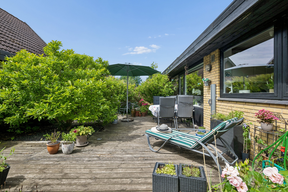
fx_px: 136
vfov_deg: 70.4
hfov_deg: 93.3
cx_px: 144
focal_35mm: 17
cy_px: 96
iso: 160
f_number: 8
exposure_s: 1/500
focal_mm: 17
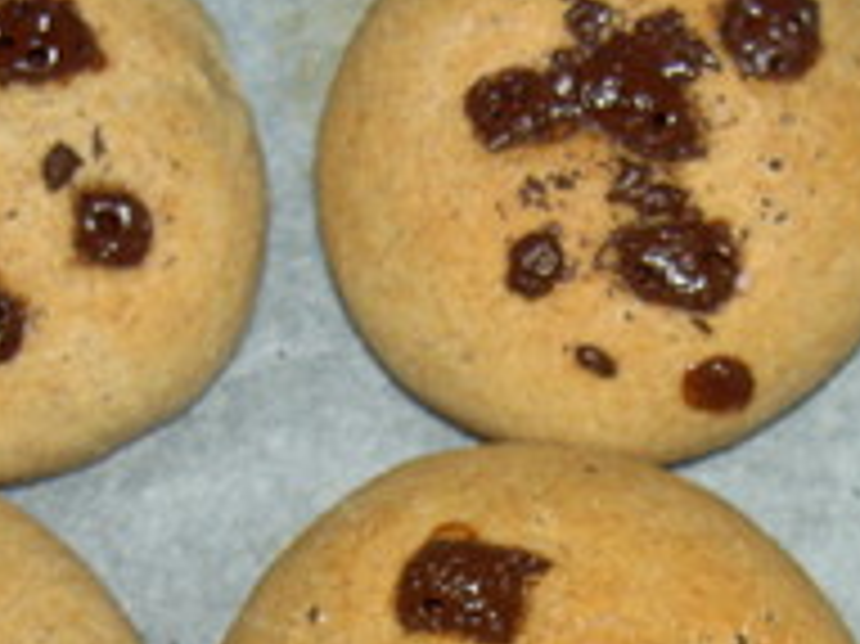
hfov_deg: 19.2
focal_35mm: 102
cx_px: 536
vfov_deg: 14.0
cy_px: 781
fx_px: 2532
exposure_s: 1/60
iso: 100
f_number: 2.8
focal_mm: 8
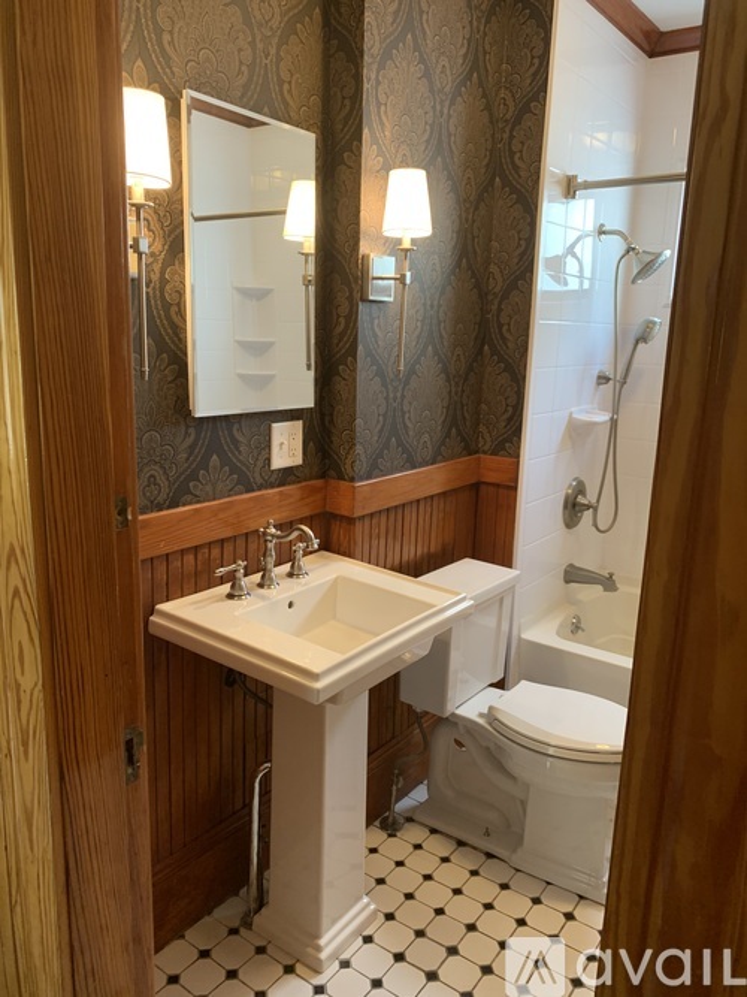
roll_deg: -1.5
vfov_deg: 67.3
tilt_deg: -12.3
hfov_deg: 53.0
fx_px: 748
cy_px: 498
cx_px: 374
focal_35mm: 26
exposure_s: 1/60
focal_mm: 4.25
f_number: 1.8
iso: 200
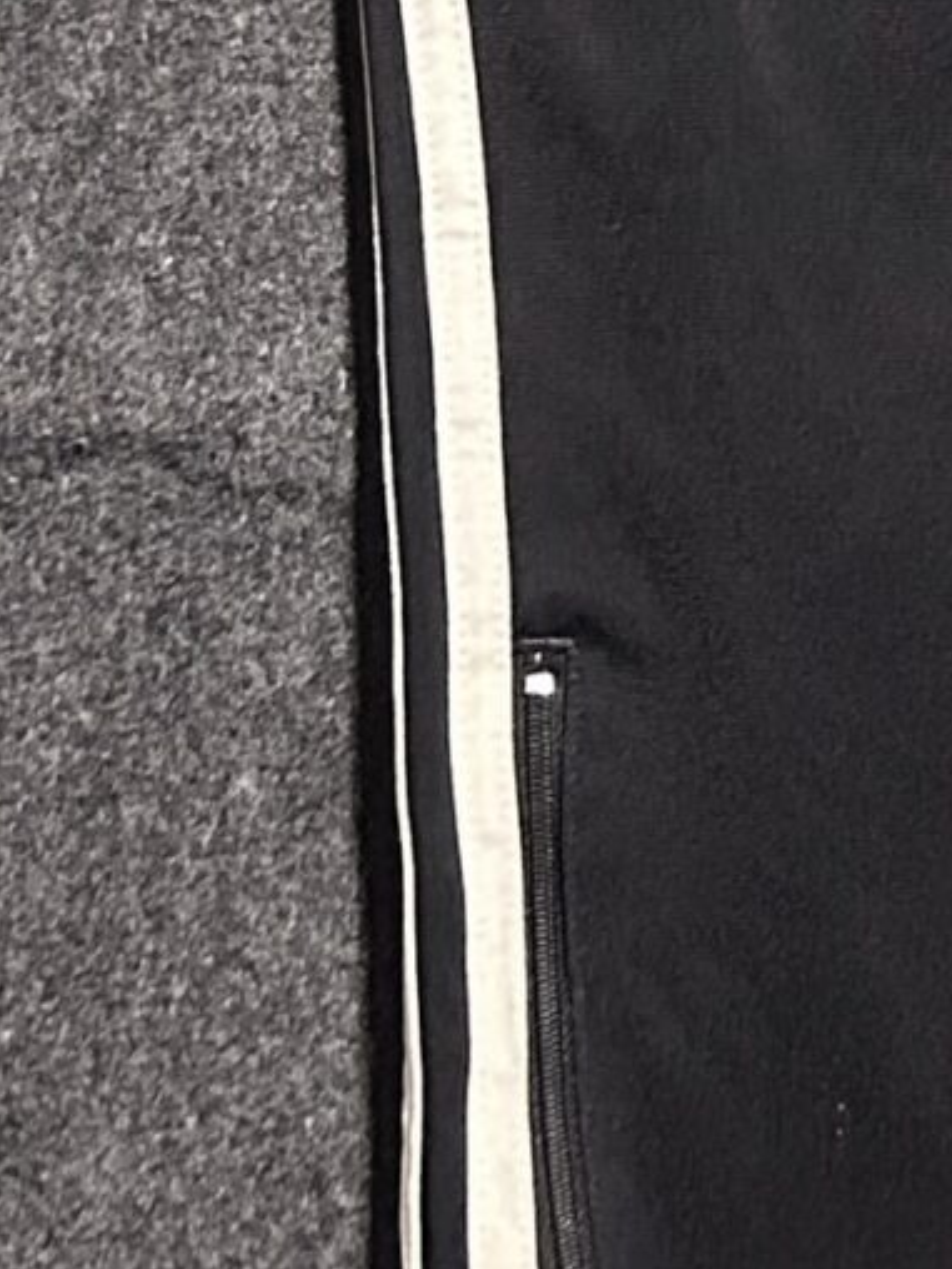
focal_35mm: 131
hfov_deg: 10.8
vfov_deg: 14.6
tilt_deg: -55.3
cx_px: 1552
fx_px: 4804
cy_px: -205
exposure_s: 1/50
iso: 500
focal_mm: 5.7
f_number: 1.5
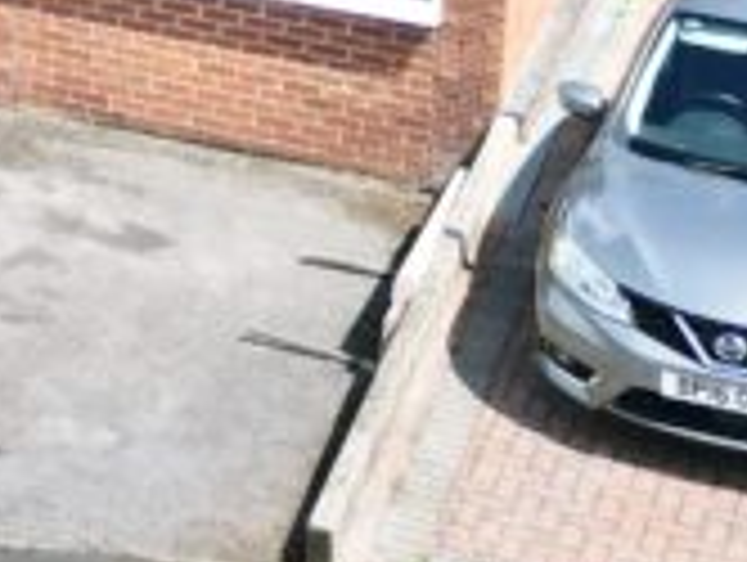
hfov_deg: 12.2
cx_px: -612
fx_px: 3198
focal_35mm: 148
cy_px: -629
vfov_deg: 9.3
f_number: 1.7
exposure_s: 1/4000
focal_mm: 6.72
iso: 150
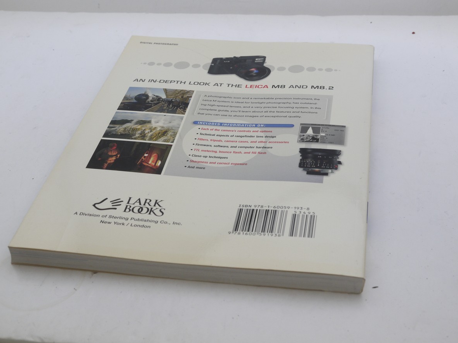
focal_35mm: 57
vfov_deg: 25.7
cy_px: 173
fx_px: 754
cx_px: 232
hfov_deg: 33.8
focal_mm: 28
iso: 400
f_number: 10
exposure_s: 1/15
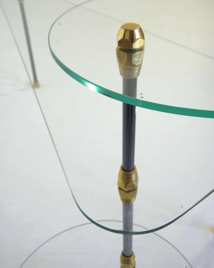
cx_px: 107
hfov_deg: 37.3
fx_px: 317
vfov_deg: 45.8
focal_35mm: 40
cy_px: 126
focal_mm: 6.8
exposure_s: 1/40
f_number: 3.7
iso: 160
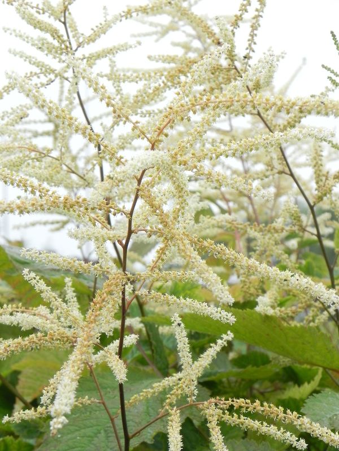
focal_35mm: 85
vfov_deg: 23.0
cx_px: 170
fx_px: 1110
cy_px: 226
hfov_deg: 17.4
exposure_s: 1/125
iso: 160
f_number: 5.6
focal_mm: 15.1
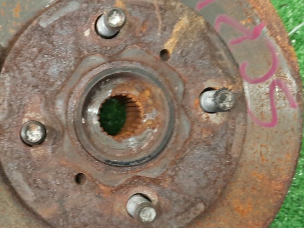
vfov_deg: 24.8
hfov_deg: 32.0
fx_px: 518
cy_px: 135
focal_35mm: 59
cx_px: 70
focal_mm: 4.6
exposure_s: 1/33
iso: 310
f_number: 2
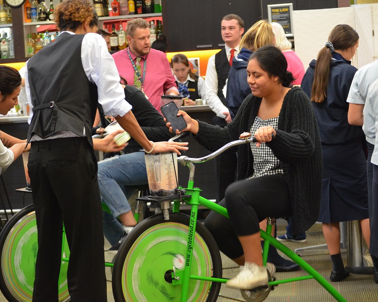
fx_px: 1058
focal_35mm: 95
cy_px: 151
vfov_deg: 16.3
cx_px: 159
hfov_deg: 20.3
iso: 1600
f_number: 4
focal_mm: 55
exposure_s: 1/80
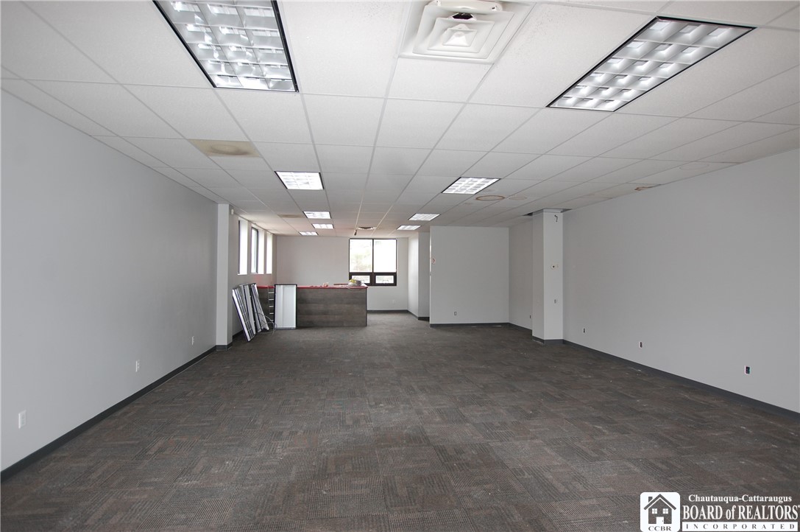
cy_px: 266
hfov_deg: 85.5
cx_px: 400
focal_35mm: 20
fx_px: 433
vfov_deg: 63.1
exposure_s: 1/60
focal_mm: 13
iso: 400
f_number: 3.5
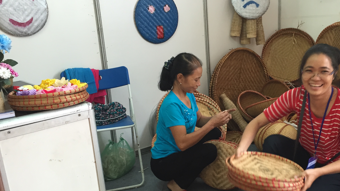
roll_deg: +2.0
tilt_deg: -18.0
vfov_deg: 27.6
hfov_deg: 46.9
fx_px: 388
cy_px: 126
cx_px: 212
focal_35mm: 43
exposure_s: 1/30
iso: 80
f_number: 2.2
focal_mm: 4.15
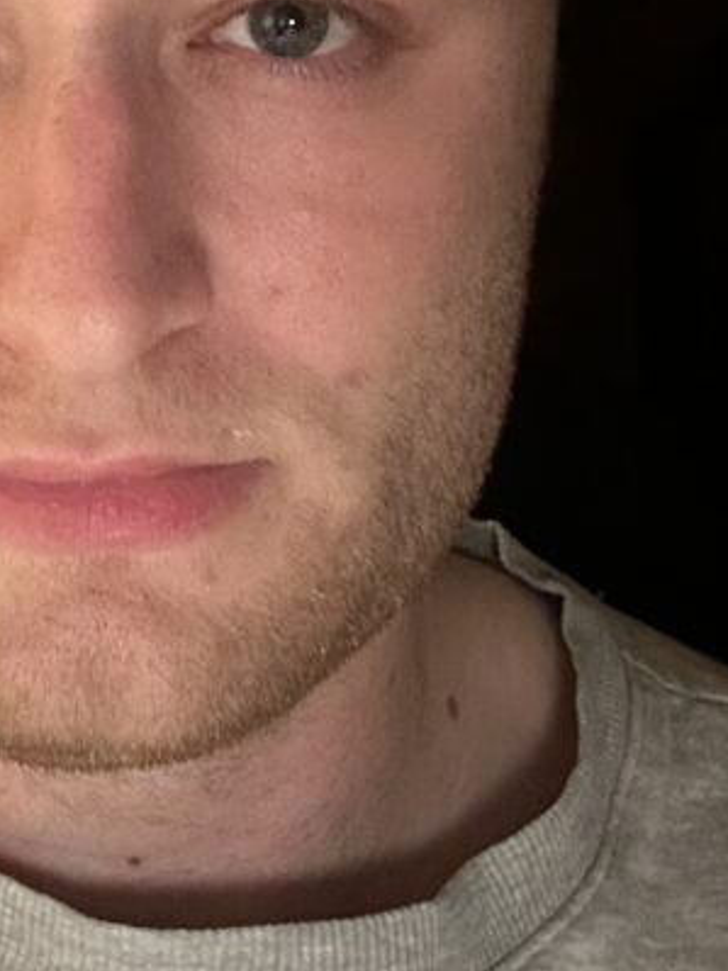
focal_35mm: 77
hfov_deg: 18.9
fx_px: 2160
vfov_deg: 25.0
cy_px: 214
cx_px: 131
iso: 640
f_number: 1.9
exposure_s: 1/25
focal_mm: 2.69
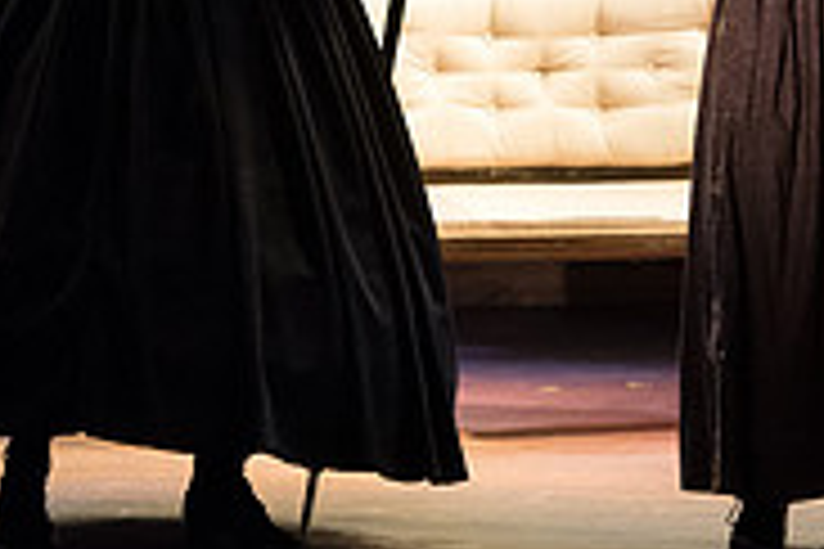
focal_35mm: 397
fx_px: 9086
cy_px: -79
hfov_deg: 5.2
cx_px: 563
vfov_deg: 3.5
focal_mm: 125
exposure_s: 1/320
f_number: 4
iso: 3200
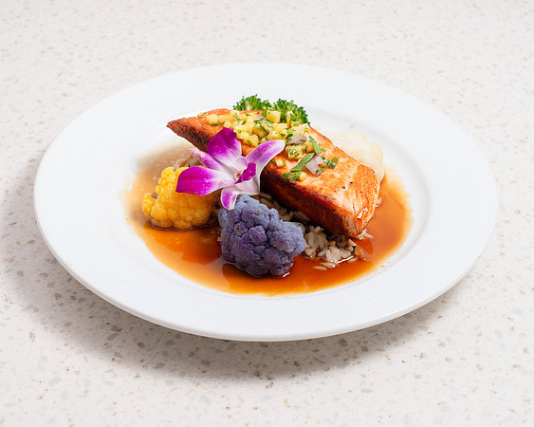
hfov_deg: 32.2
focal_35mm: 59
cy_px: 214
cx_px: 286
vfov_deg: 26.0
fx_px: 926
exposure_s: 1/250
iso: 200
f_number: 10
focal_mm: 50
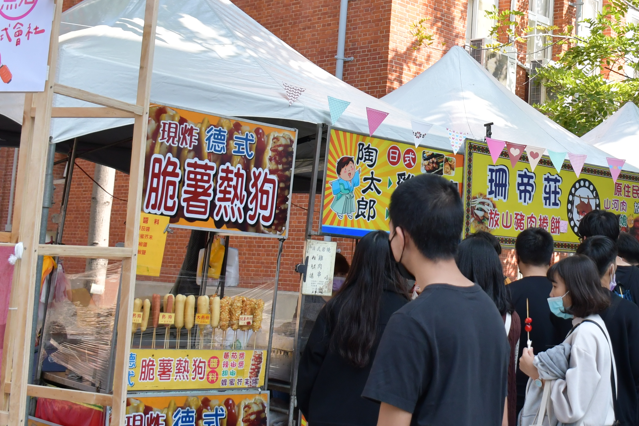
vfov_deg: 24.0
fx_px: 994
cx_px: 531
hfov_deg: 34.3
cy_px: 114
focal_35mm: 56
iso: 500
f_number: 3.5
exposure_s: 1/1000
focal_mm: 18
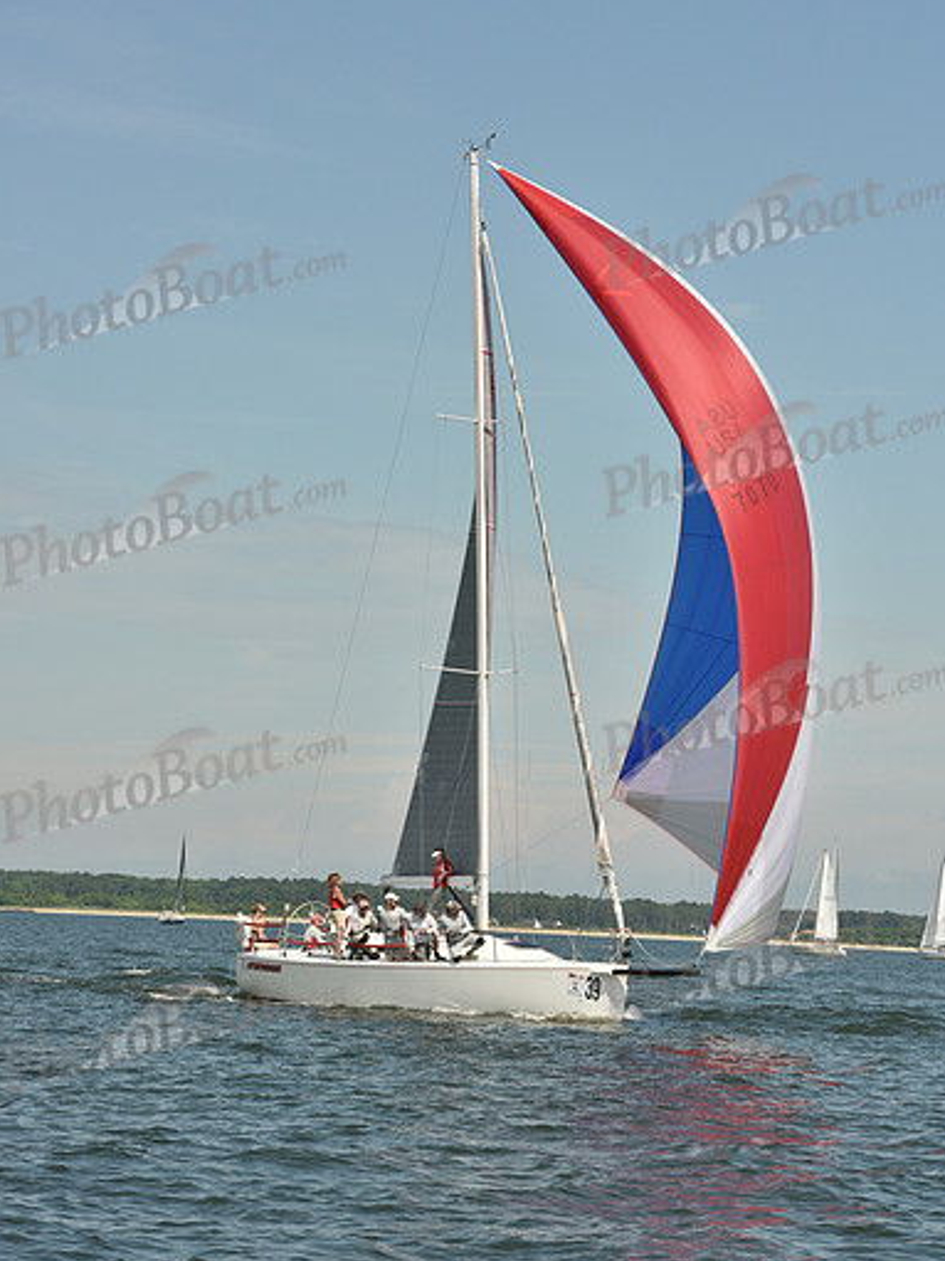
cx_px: 475
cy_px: 617
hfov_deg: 11.3
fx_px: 4770
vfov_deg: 15.1
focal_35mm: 131
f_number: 14
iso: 320
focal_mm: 120
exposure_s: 1/640
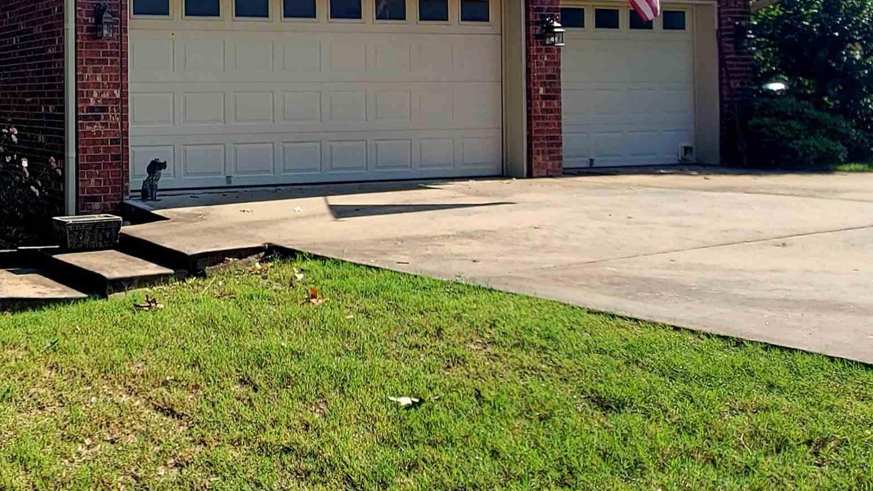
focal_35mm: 28
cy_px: 49
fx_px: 648
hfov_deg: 56.2
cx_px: 51
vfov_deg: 38.6
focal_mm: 2.2
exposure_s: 1/625
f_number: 2.2
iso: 50
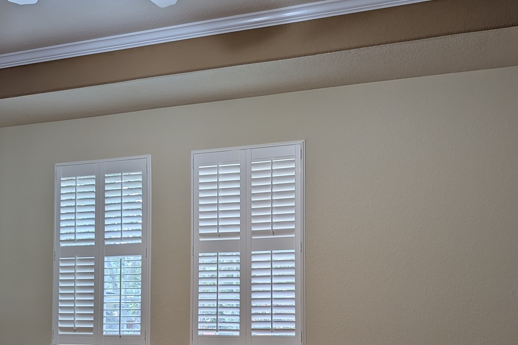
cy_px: 274
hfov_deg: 47.4
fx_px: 590
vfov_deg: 31.8
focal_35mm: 41
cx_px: 261
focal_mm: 6.9
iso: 22
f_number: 1.68
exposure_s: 1/40
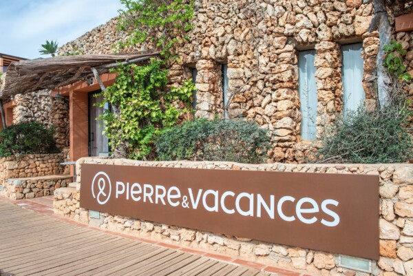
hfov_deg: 60.3
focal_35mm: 31
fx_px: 356
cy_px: 138
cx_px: 206
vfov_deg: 42.3
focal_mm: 31
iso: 100
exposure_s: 1/125
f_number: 9
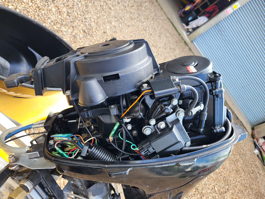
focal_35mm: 26
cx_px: 132
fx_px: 199
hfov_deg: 67.3
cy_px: 100
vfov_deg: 53.1
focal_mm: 5.4
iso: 40
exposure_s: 1/210
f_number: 1.8
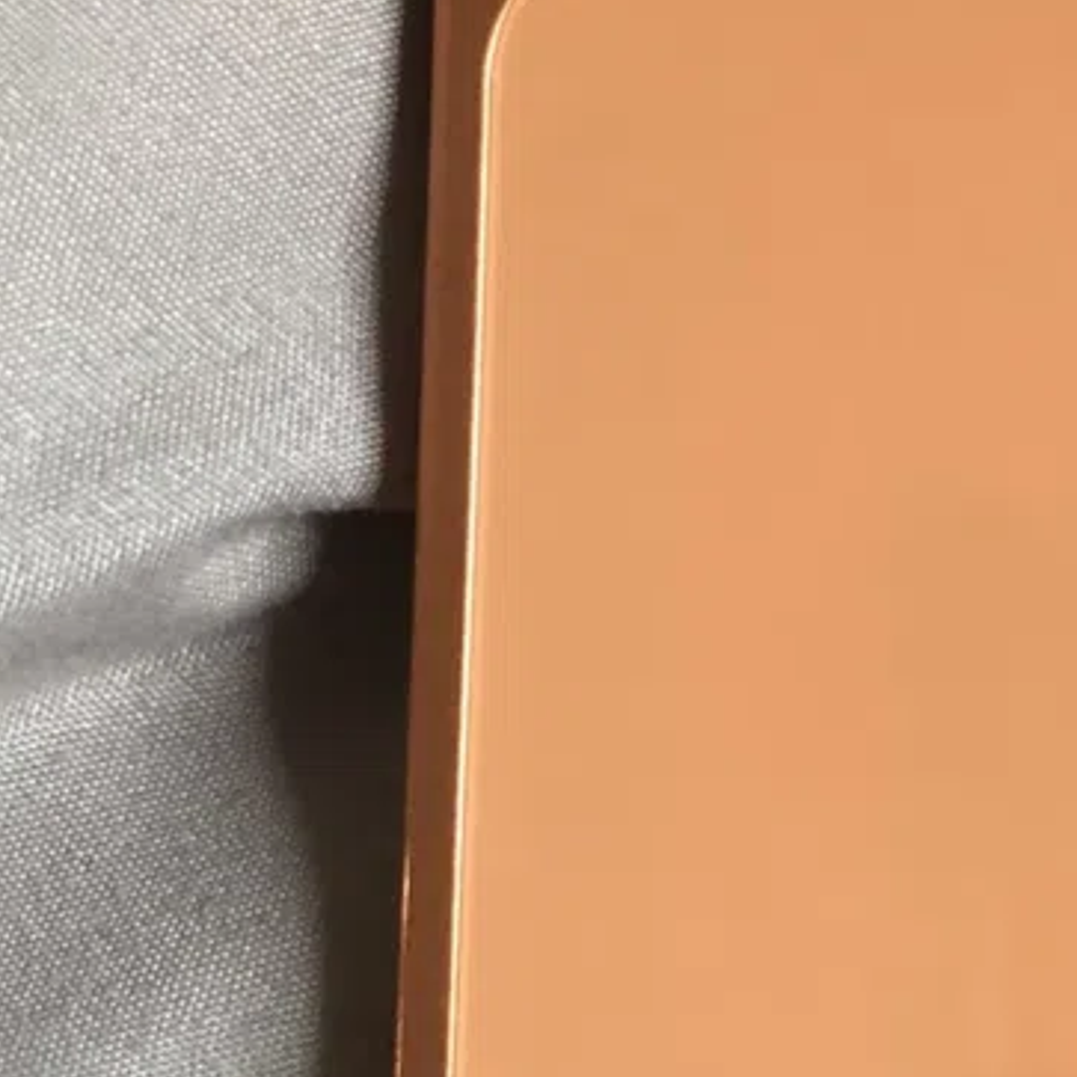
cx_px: 1056
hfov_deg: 18.2
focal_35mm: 93
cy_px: 381
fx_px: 3274
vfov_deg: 18.6
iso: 64
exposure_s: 1/15
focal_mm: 3.99
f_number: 1.8
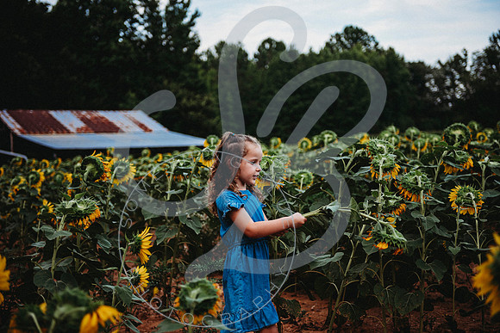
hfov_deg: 36.2
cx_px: 250
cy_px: 166
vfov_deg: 24.6
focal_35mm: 55
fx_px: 764
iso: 100
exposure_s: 1/500
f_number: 2.8
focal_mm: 55
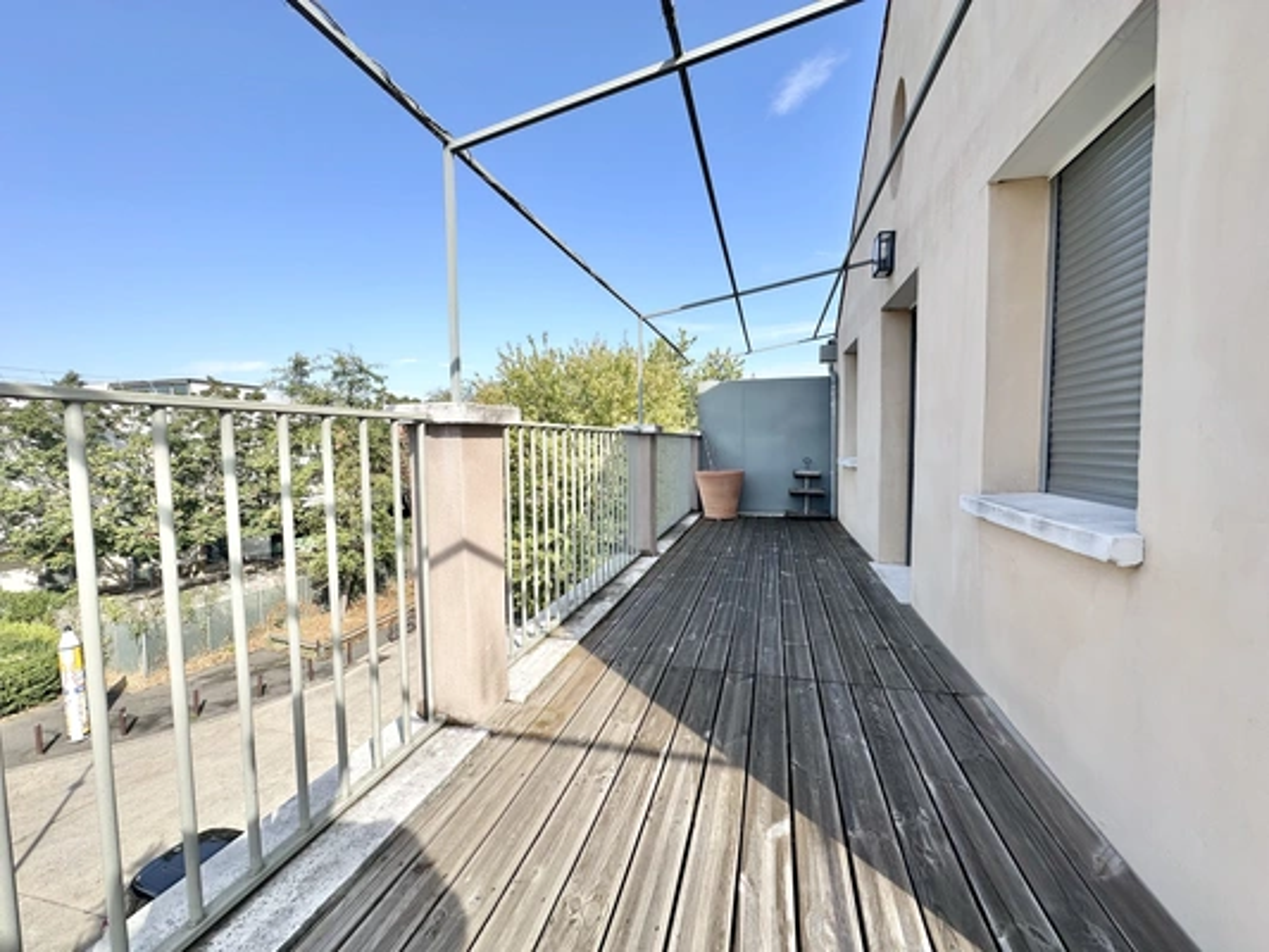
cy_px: 476
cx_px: 634
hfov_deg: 102.1
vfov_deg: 85.7
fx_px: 513
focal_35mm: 14
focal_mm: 2.22
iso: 40
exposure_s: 1/1208
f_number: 2.2
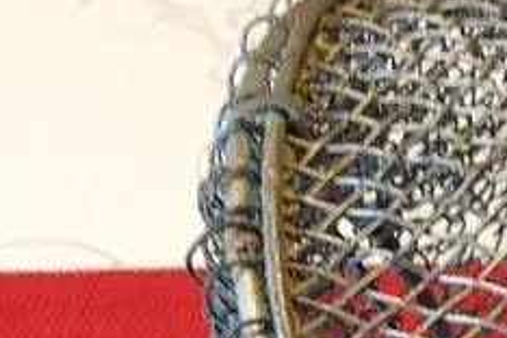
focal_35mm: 155
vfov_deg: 8.6
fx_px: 2183
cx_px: 490
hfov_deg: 13.1
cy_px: 548
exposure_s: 1/20
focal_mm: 4.28
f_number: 2.4
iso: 64
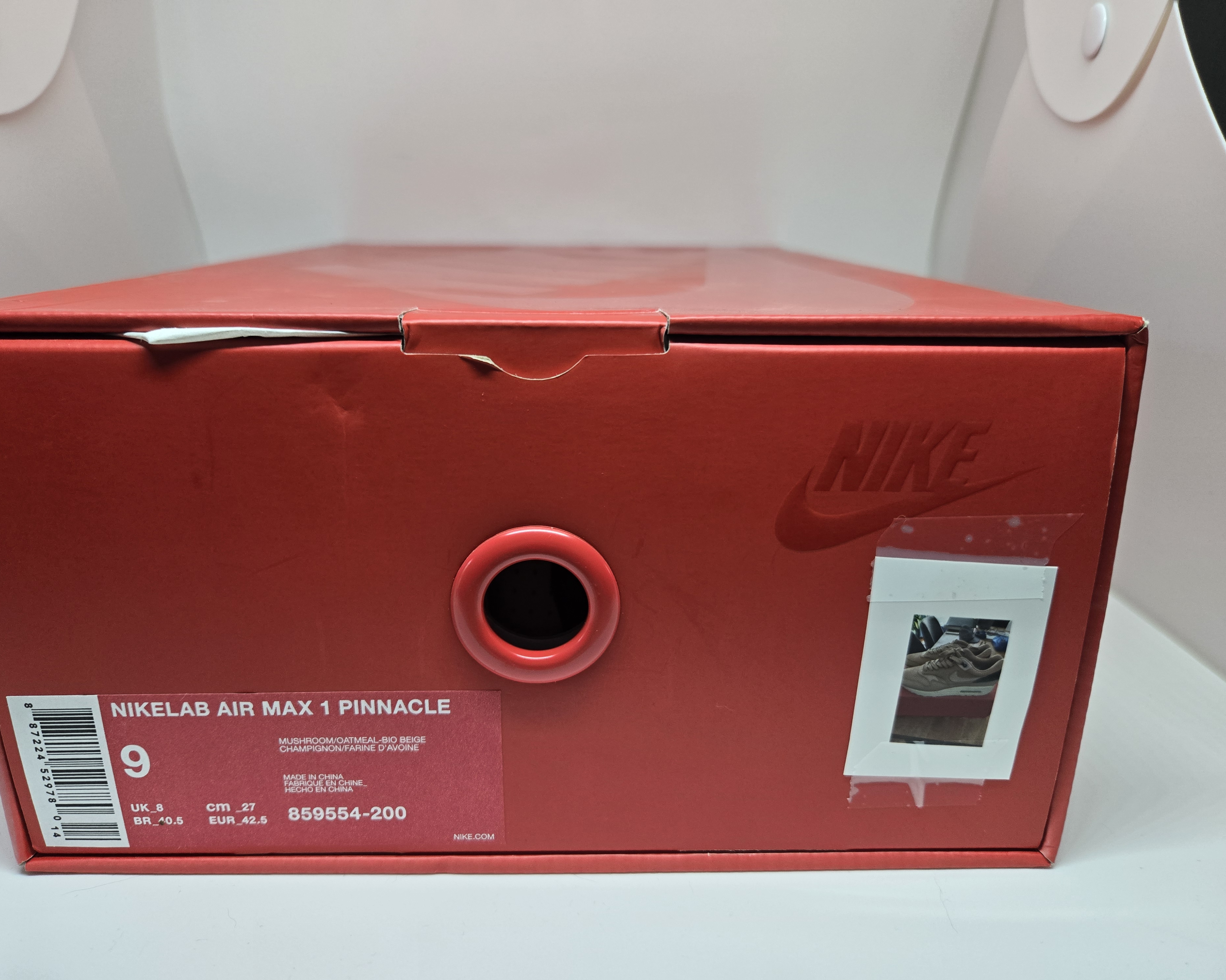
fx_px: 871
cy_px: 491
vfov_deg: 58.8
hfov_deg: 70.2
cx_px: 578
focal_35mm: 24
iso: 200
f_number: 1.8
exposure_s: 1/180
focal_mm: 5.4
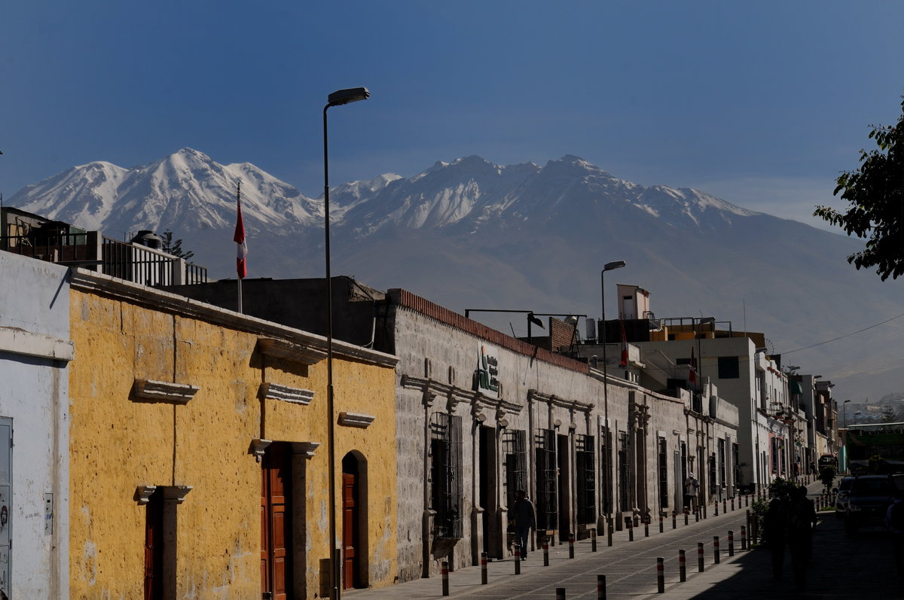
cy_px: 300
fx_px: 2182
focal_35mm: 87
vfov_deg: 15.7
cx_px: 452
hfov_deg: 23.4
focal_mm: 58
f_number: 11
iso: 200
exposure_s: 1/500
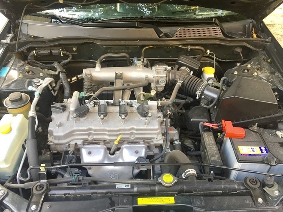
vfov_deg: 48.2
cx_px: 142
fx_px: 237
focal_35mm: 29
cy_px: 106
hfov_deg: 61.7
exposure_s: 1/33
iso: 50
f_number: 2.2
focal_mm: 4.15
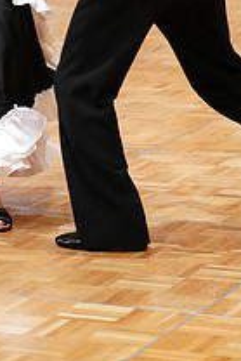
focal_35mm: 195
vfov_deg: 10.3
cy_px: -139
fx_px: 1955
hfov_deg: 7.0
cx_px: 22
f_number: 2.8
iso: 3200
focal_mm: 70
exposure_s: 1/320
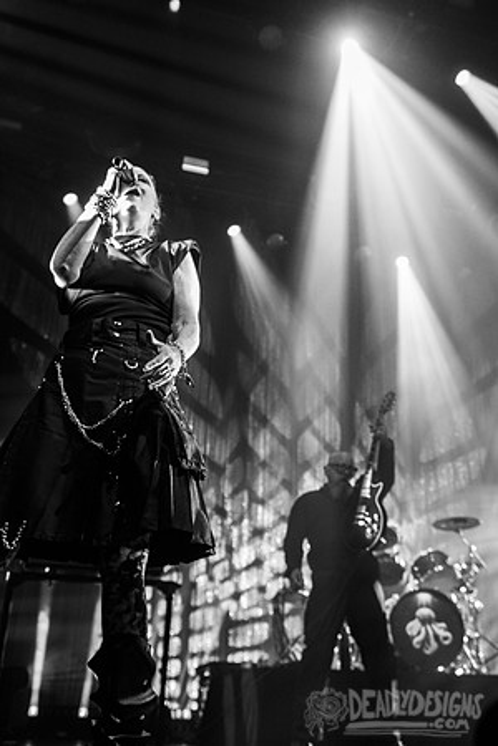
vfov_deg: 50.7
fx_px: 788
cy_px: 352
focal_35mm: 38
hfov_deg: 35.0
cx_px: 295
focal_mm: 24
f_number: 3.2
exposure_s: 1/250
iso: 2500
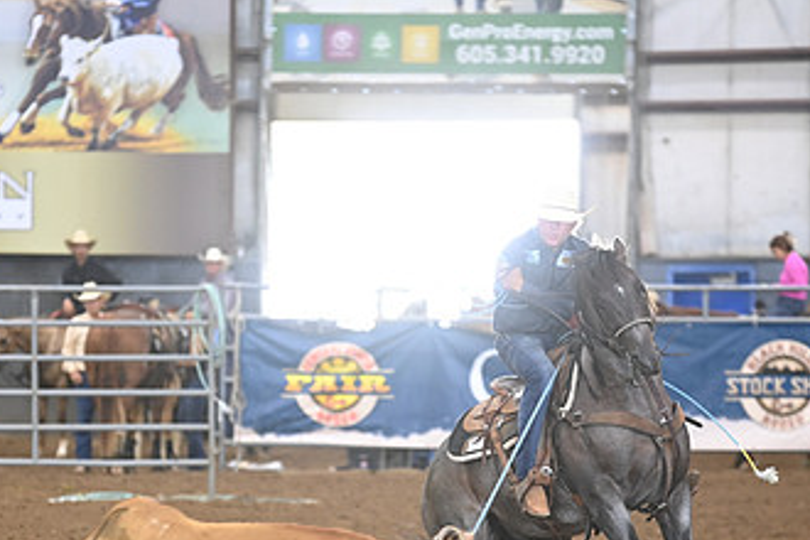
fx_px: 7919
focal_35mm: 352
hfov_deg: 5.9
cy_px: 470
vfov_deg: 3.9
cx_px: 243
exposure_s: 1/250
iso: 2500
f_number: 3.2
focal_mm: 200
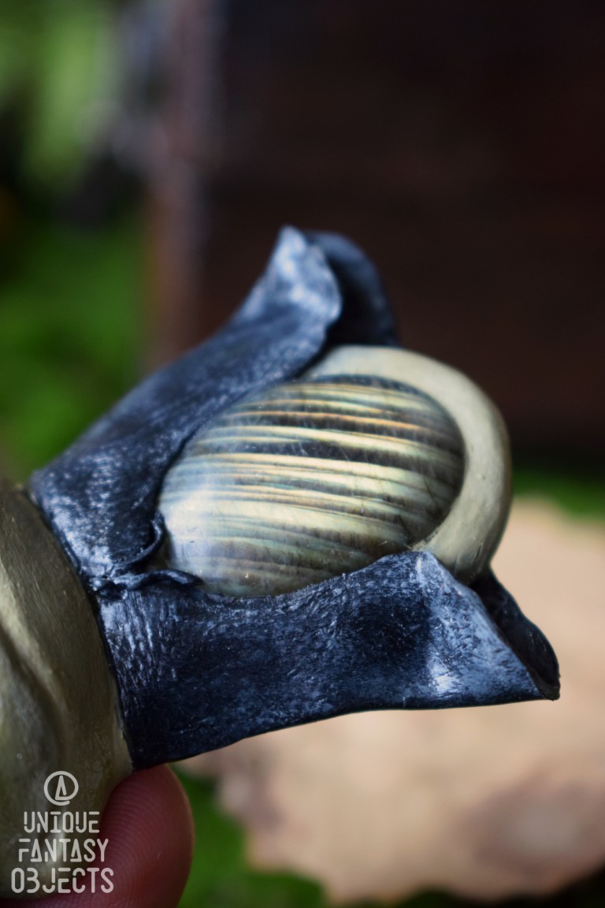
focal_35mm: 82
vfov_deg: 24.6
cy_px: 454
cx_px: 302
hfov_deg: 16.6
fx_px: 2080
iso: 1100
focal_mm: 55
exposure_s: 1/60
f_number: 5.6
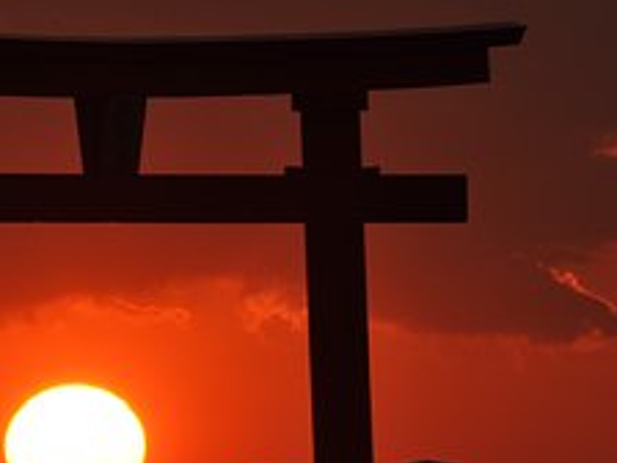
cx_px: 88
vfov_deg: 1.8
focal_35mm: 822
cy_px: 427
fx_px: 14651
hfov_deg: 2.4
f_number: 27
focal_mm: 250
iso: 200
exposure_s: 1/90
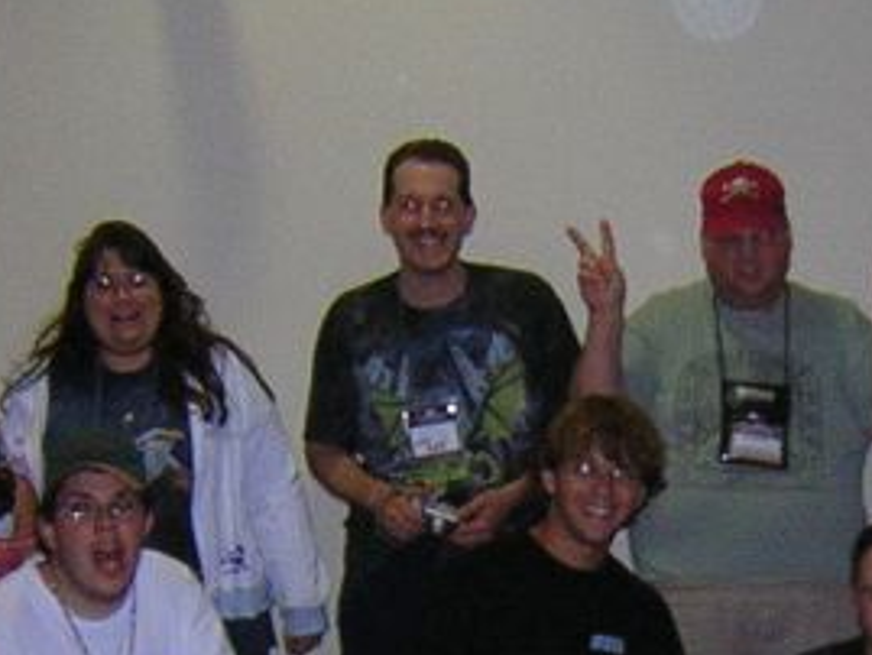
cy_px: 726
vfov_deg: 13.6
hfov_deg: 18.2
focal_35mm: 107
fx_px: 2697
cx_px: 733
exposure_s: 1/60.1
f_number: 2.6
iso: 400
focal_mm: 4.7
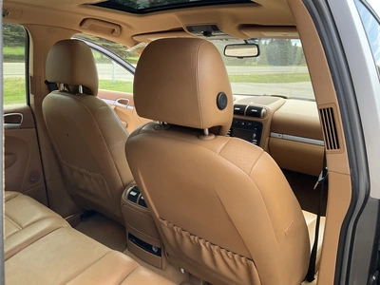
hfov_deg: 61.7
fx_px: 318
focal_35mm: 29
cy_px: 142
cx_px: 190
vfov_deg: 48.2
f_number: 1.8
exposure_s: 1/197
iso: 25
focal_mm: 3
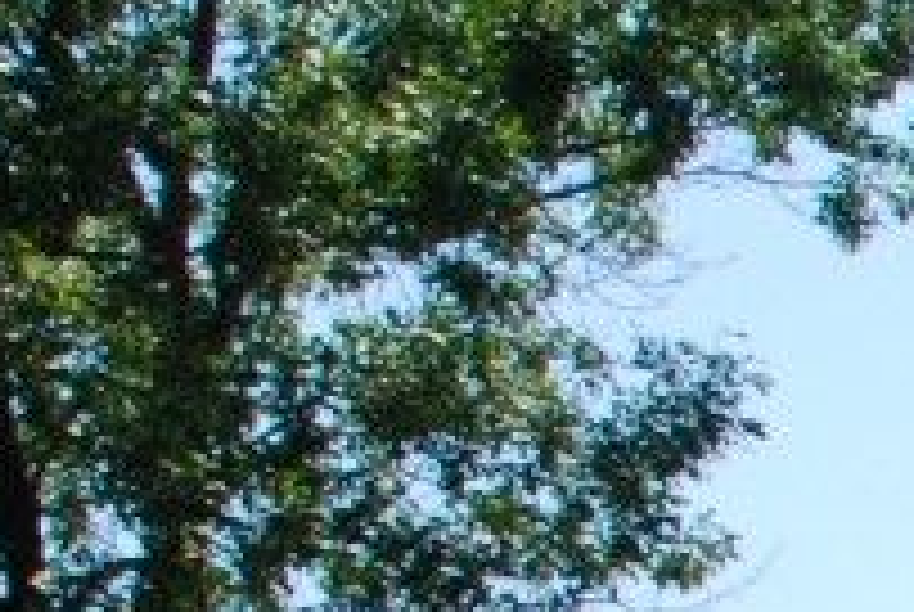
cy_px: 1845
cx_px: 3307
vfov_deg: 4.3
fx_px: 7882
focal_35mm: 310
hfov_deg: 5.9
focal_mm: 26
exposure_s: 1/320
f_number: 9
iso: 400
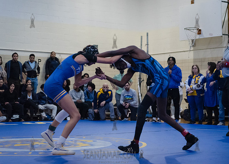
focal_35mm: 79
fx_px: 514
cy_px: 76
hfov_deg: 25.1
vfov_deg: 18.2
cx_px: 97
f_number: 3.2
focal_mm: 70
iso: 8000
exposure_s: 1/400
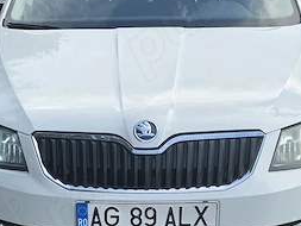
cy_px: 295
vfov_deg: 15.5
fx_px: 792
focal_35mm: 91
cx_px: 114
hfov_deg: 21.5
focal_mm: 6.3
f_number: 1.7
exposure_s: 1/246
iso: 20
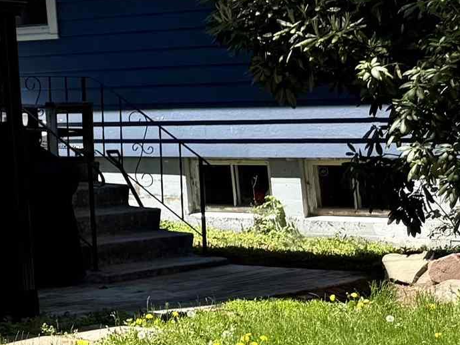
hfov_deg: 14.5
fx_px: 1422
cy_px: -105
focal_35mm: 107
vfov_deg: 13.3
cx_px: -515
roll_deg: +0.8
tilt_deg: +9.5
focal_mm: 6.76
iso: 80
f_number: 1.78
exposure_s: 1/2445
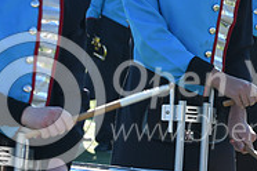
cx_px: 287
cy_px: -13
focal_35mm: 459
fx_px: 3276
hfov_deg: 4.5
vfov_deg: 3.0
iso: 250
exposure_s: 1/640
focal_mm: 98
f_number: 5.6
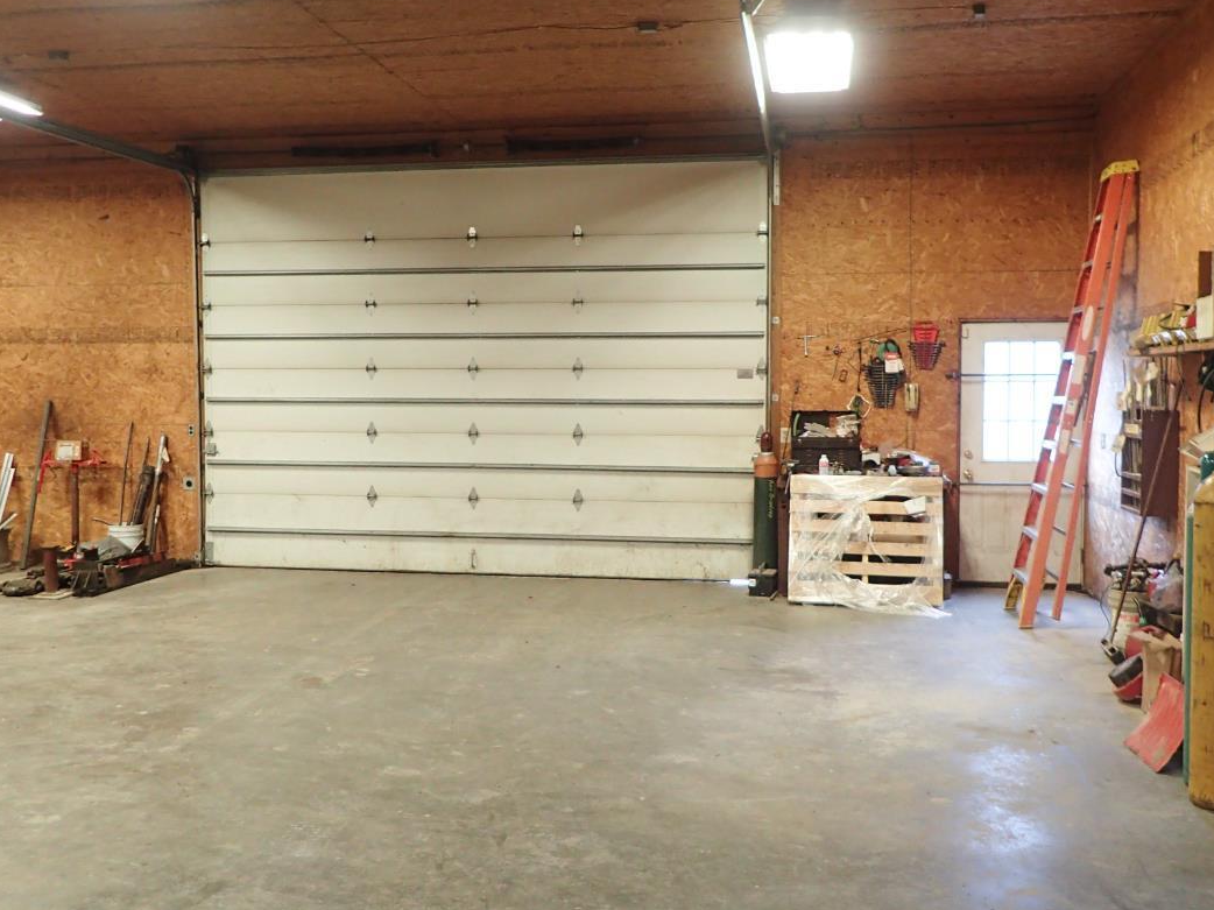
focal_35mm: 36
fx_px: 1262
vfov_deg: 39.6
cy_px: 450
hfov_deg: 51.3
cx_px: 569
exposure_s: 1/30
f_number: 2
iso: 200
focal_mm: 4.5
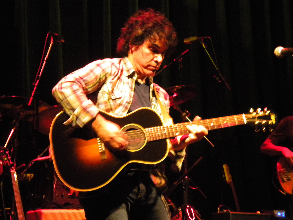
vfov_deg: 18.2
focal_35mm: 81
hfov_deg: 24.1
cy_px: 112
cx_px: 146
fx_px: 686
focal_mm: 14.3
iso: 800
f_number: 5.1
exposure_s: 1/12.5
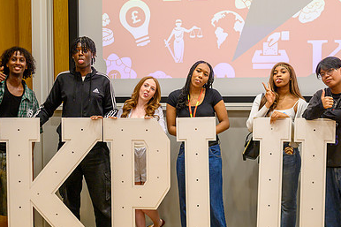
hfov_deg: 37.4
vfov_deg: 25.5
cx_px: 202
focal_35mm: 53
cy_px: 128
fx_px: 502
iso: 640
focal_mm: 35
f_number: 2.2
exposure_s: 1/250
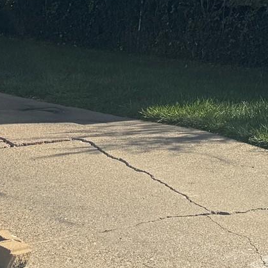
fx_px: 911
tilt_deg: +9.1
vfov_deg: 15.2
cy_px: -163
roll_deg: -2.6
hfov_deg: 14.8
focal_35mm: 104
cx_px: 465
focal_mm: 6.76
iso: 80
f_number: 1.78
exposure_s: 1/4608
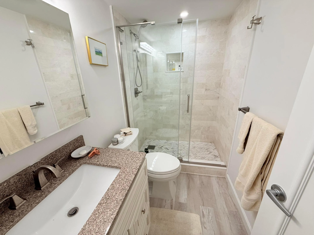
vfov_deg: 85.7
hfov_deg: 102.1
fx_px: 127
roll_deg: +2.6
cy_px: 118
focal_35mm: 14
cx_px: 157
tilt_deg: -19.1
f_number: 2.2
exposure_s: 1/120
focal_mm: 2.22
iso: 125
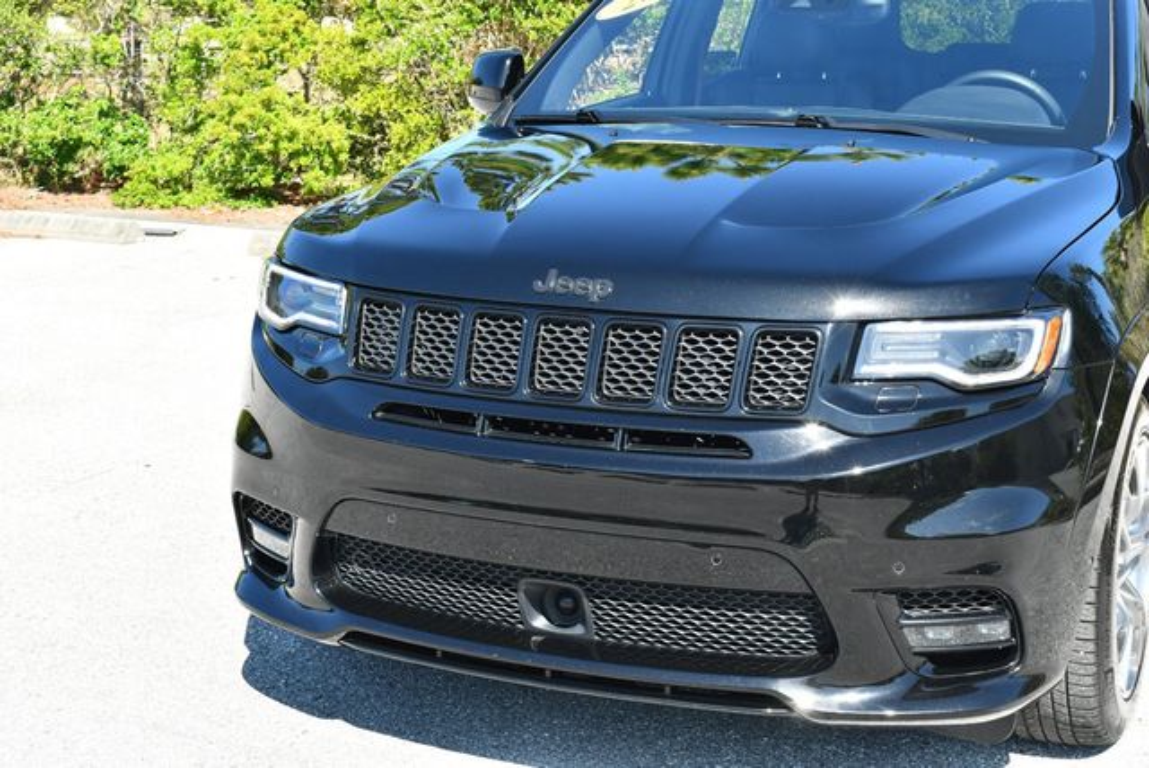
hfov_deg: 33.4
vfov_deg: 22.7
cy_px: 384
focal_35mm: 60
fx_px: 1917
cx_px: 574
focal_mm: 30
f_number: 6.3
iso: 200
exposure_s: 1/250
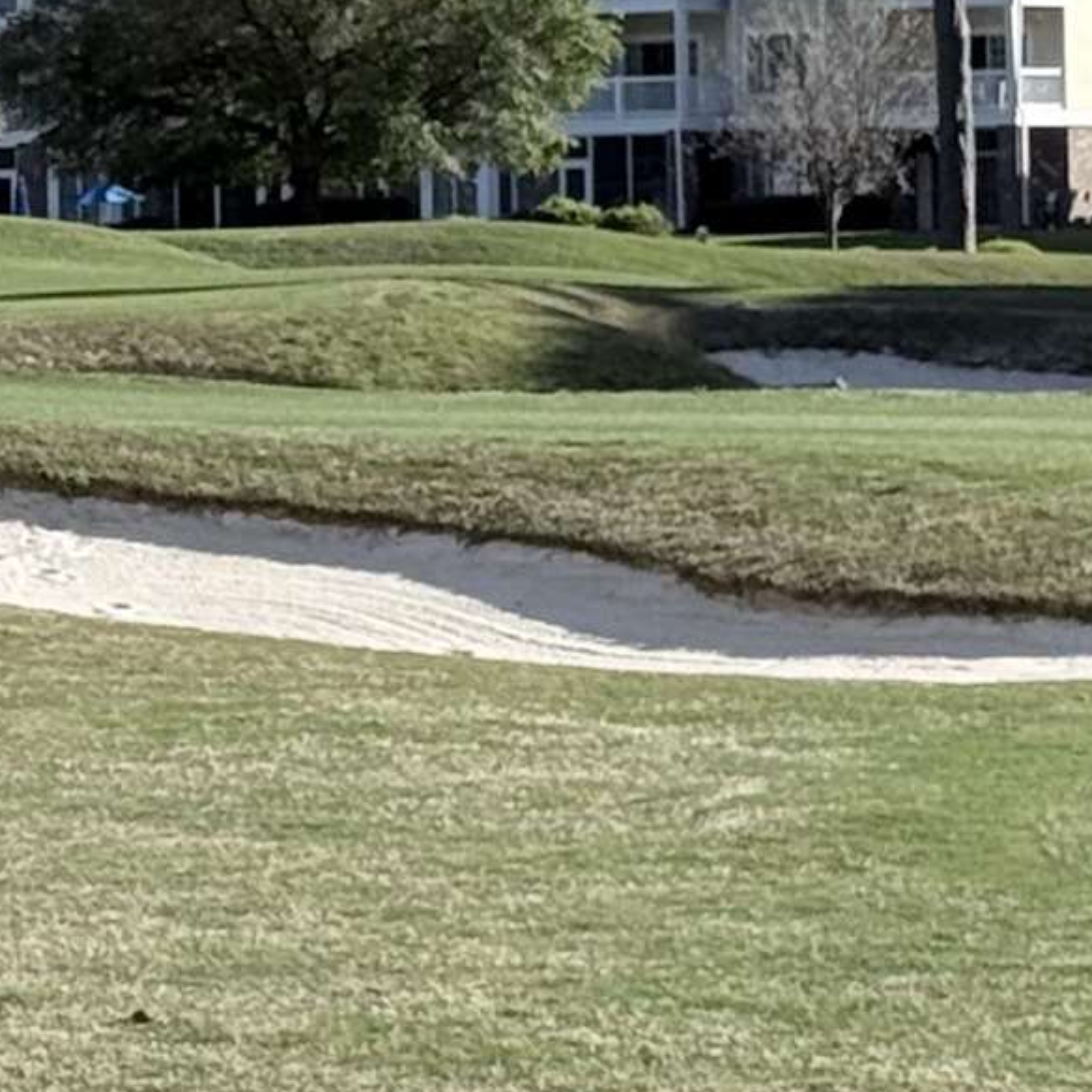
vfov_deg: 7.8
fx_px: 7959
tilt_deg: +2.1
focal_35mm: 223
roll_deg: +1.0
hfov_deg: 7.7
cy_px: -110
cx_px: -387
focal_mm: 6.76
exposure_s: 1/4329
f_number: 1.78
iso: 64
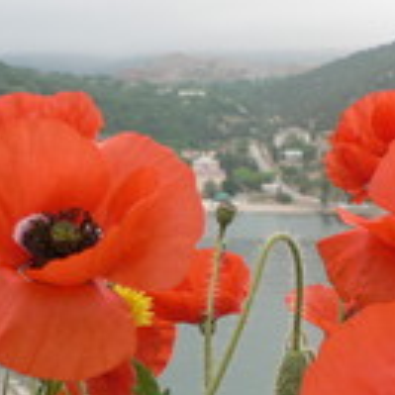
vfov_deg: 20.5
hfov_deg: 19.9
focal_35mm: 84
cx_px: 413
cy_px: 293
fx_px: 1084
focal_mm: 6
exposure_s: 1/100
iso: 80
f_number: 3.6
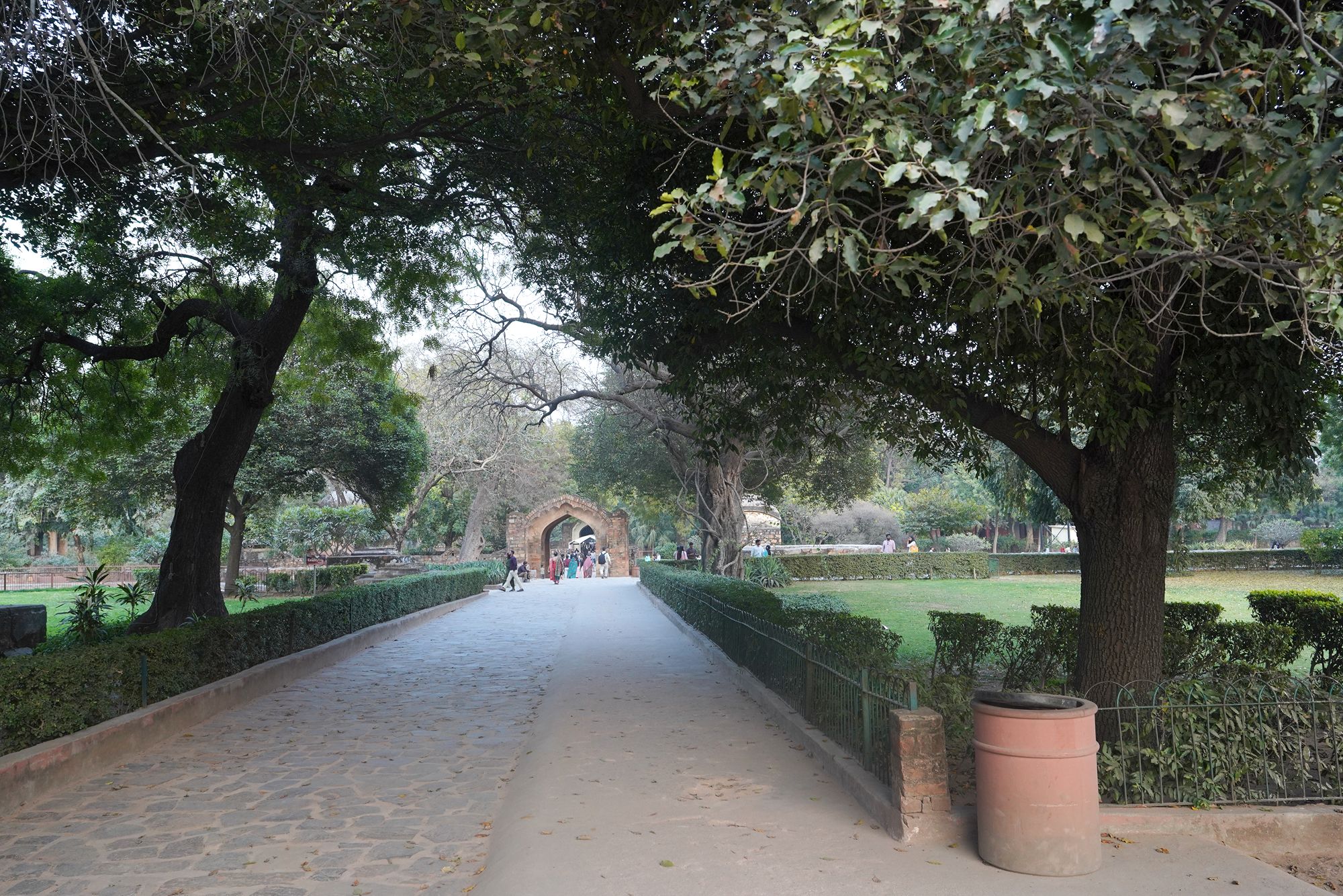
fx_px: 895
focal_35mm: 24
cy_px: 448
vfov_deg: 53.1
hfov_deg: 73.7
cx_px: 672
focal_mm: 24
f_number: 5.6
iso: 640
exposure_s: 1/100
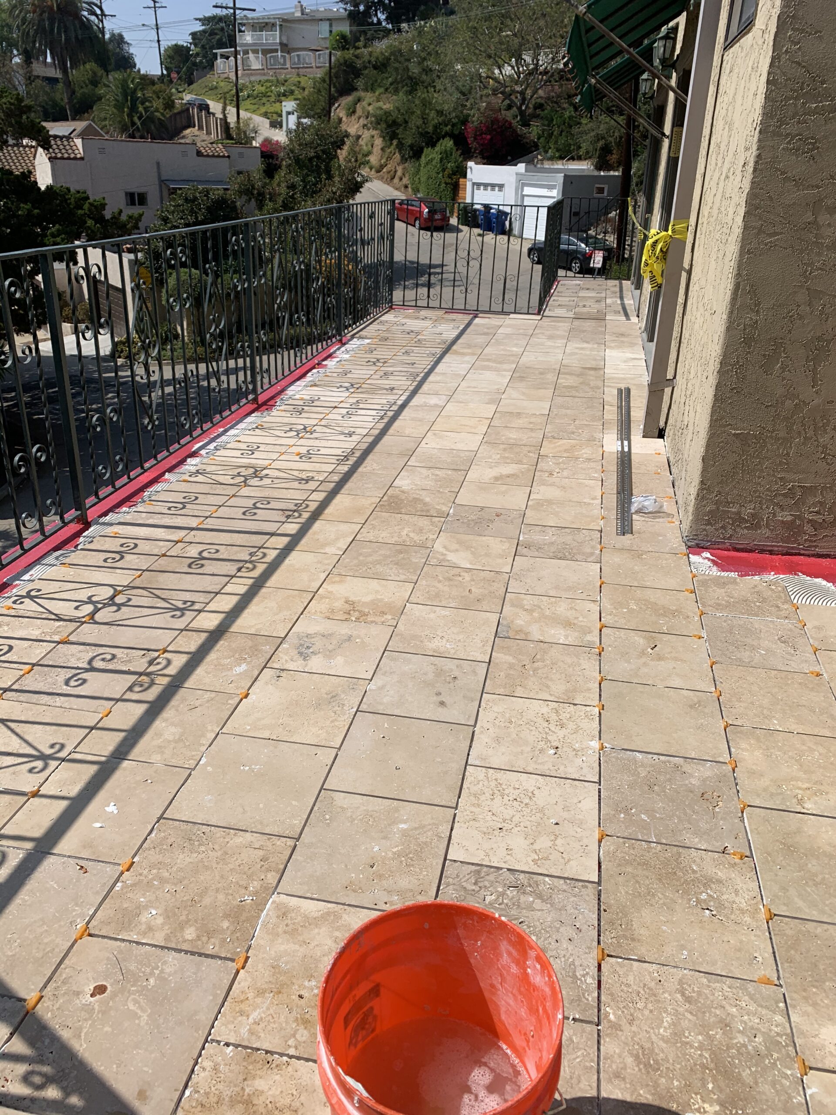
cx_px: 418
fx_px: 837
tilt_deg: -23.3
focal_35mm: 26
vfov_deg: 67.3
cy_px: 558
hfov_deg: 53.1
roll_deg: -1.5
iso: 25
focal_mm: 4.25
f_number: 1.8
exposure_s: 1/5405
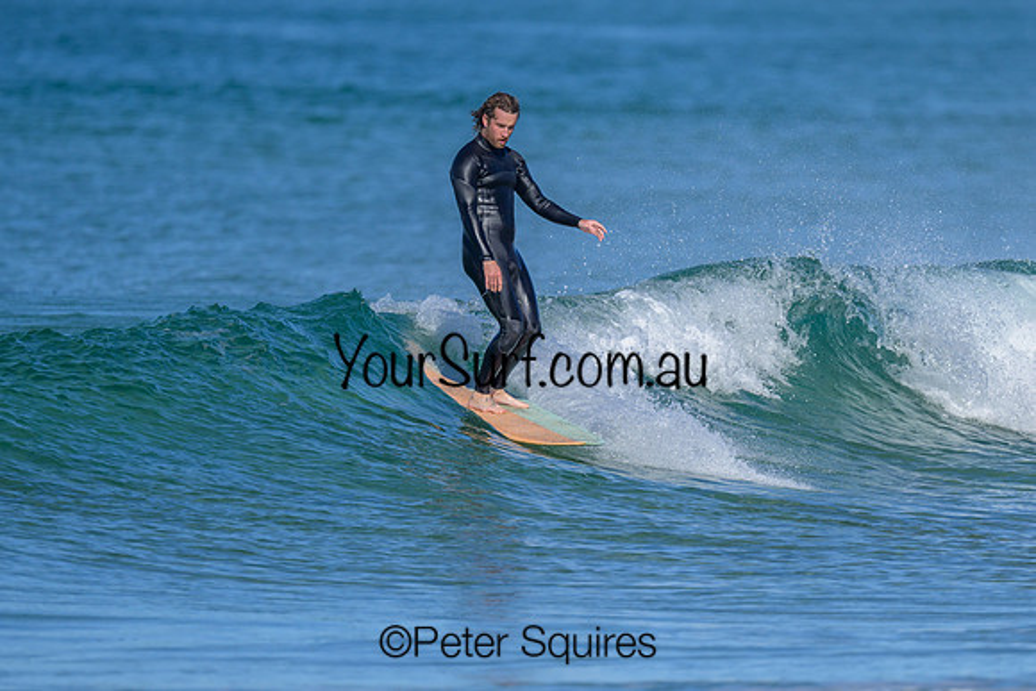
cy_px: 416
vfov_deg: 1.3
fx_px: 31458
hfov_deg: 1.9
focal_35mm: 1093
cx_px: 561
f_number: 6.3
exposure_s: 1/2000
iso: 280
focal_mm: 800
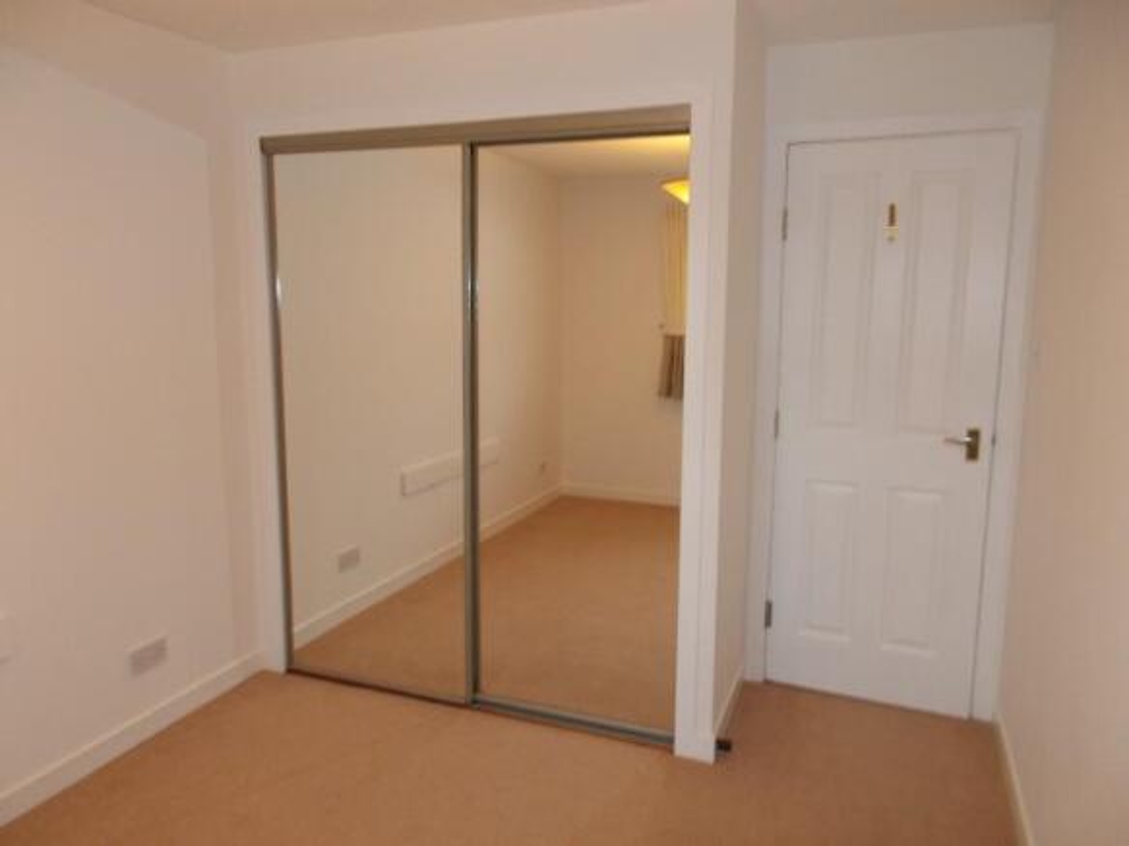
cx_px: 564
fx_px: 848
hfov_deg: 67.3
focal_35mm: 26
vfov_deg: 53.0
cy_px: 423
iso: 200
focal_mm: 4.6
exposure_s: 1/25
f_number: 3.2
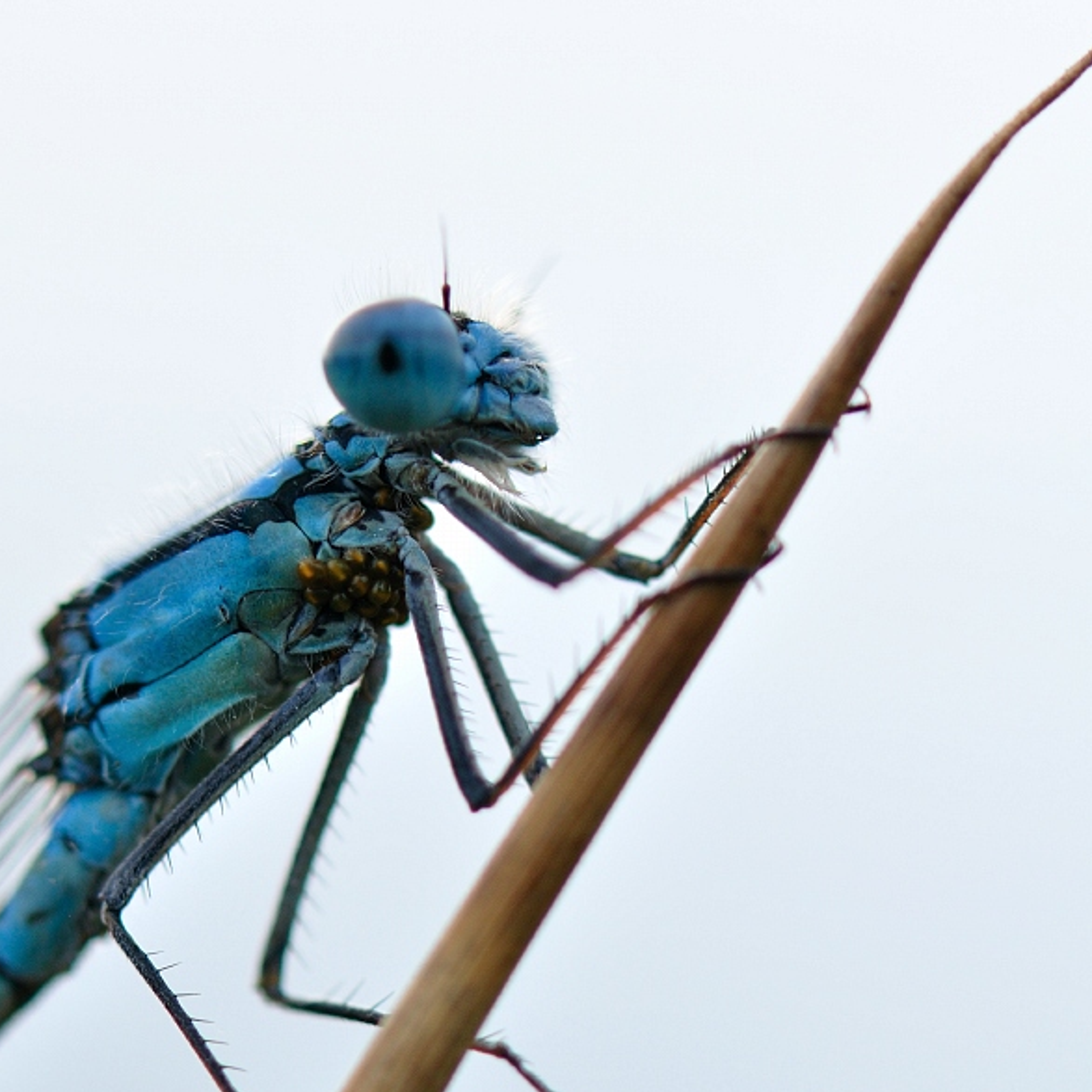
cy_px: 605
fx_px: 8128
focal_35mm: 228
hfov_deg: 7.7
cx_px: 201
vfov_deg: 7.7
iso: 200
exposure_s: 1/125
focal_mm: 105
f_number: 6.7
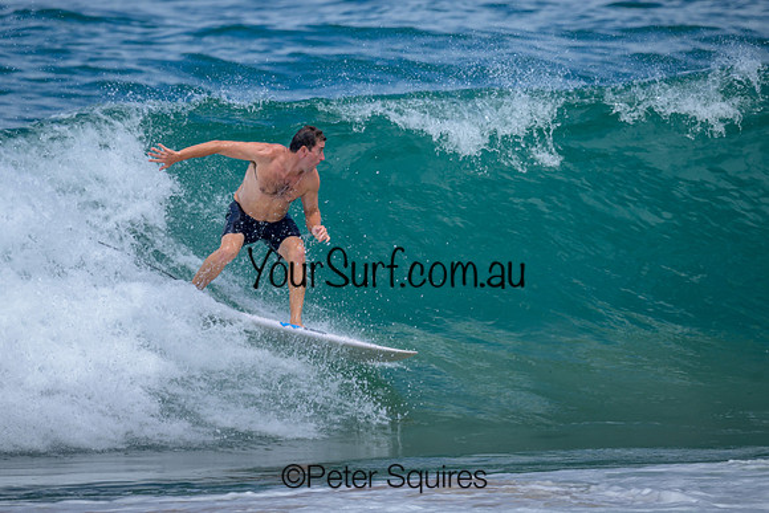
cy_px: 183
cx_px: 361
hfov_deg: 1.9
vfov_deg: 1.3
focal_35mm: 1095
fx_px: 23402
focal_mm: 800
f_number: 6.3
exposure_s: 1/2000
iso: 220
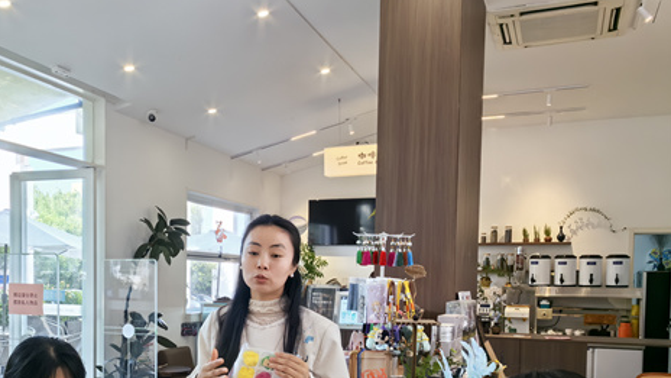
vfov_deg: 30.4
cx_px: 244
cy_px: 306
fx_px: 676
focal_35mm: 38
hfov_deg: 52.1
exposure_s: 1/100
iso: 50
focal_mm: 5.75
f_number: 4
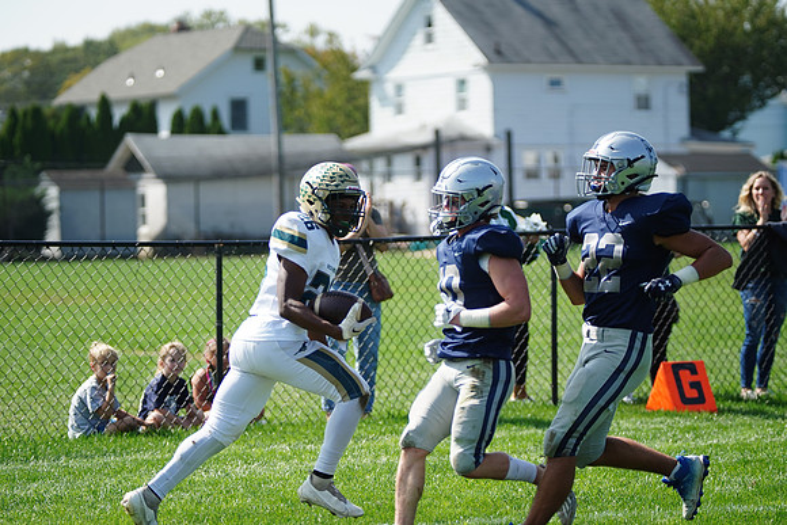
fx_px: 3061
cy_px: 262
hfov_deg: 14.7
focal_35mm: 140
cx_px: 394
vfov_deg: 9.8
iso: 400
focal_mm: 140
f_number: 2.8
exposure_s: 1/3200
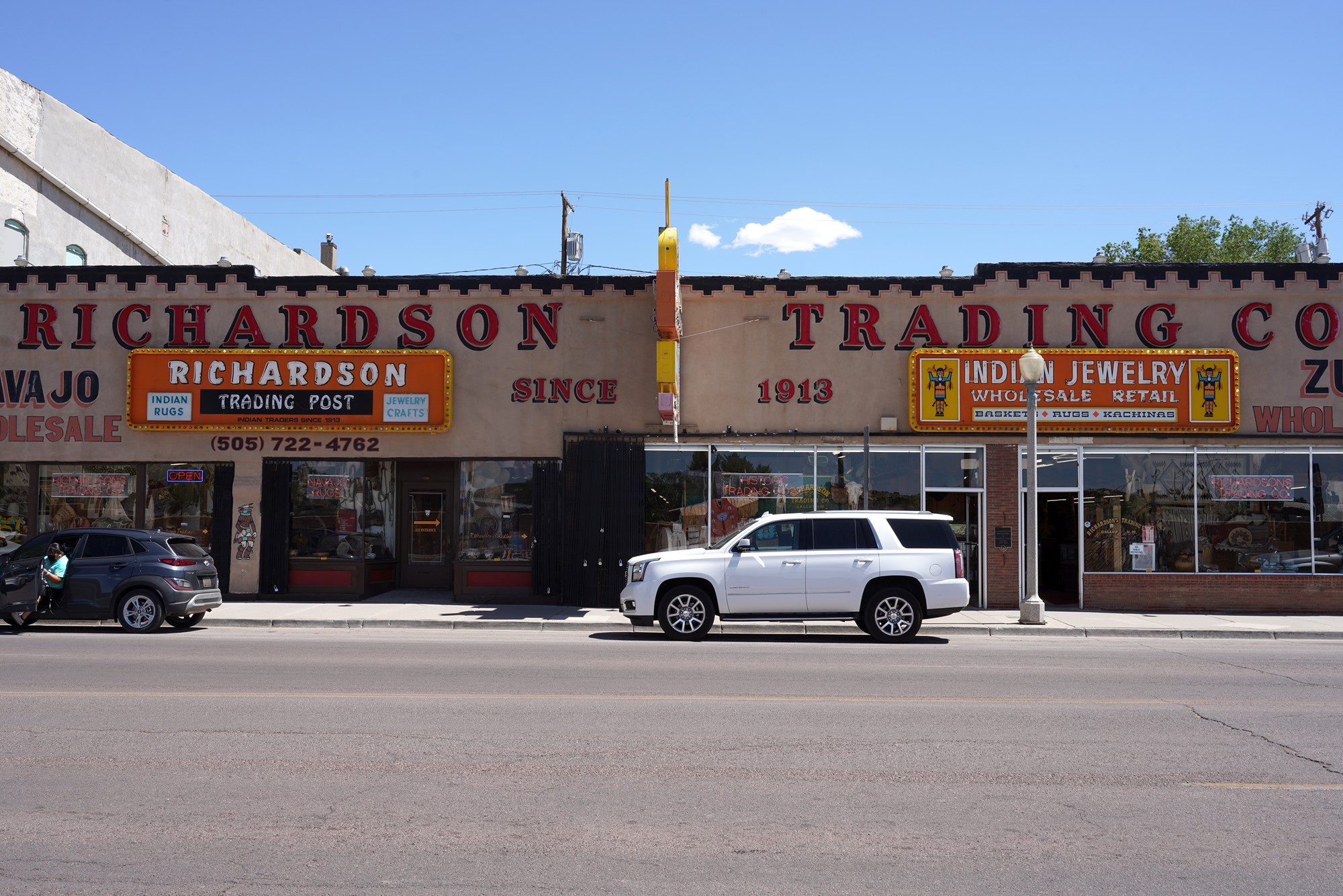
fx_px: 1343
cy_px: 448
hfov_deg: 53.1
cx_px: 672
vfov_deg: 36.9
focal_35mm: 36
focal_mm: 36
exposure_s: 1/100
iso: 100
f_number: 13
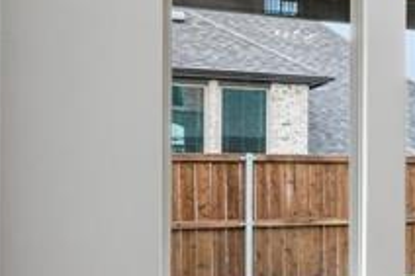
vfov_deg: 16.6
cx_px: 951
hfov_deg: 15.6
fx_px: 945
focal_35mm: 82
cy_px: 180
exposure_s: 1/30
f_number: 8
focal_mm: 17
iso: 200
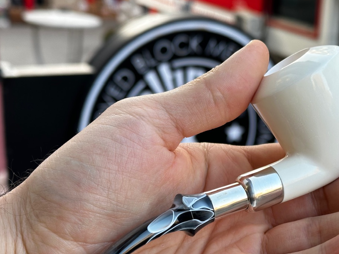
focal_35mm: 68
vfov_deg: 21.6
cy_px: 158
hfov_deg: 28.4
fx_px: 666
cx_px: 225
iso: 50
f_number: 1.78
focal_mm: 6.86
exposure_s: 1/133
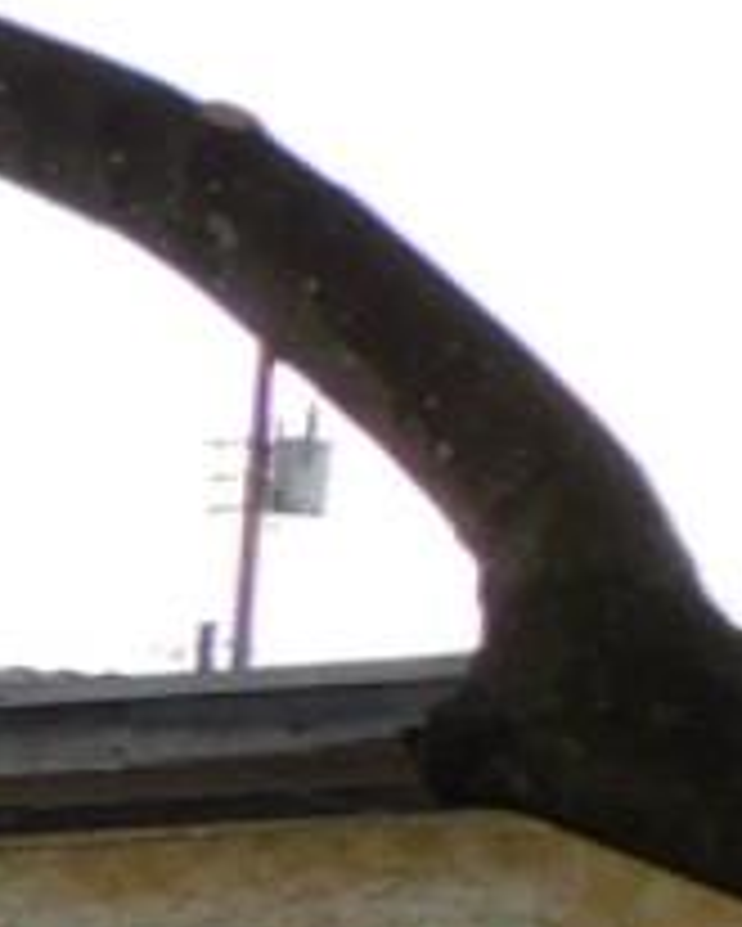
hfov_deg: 6.1
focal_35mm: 182
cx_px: -2748
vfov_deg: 10.4
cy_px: 1170
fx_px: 4992
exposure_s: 1/320
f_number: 3.3
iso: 125
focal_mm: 4.3
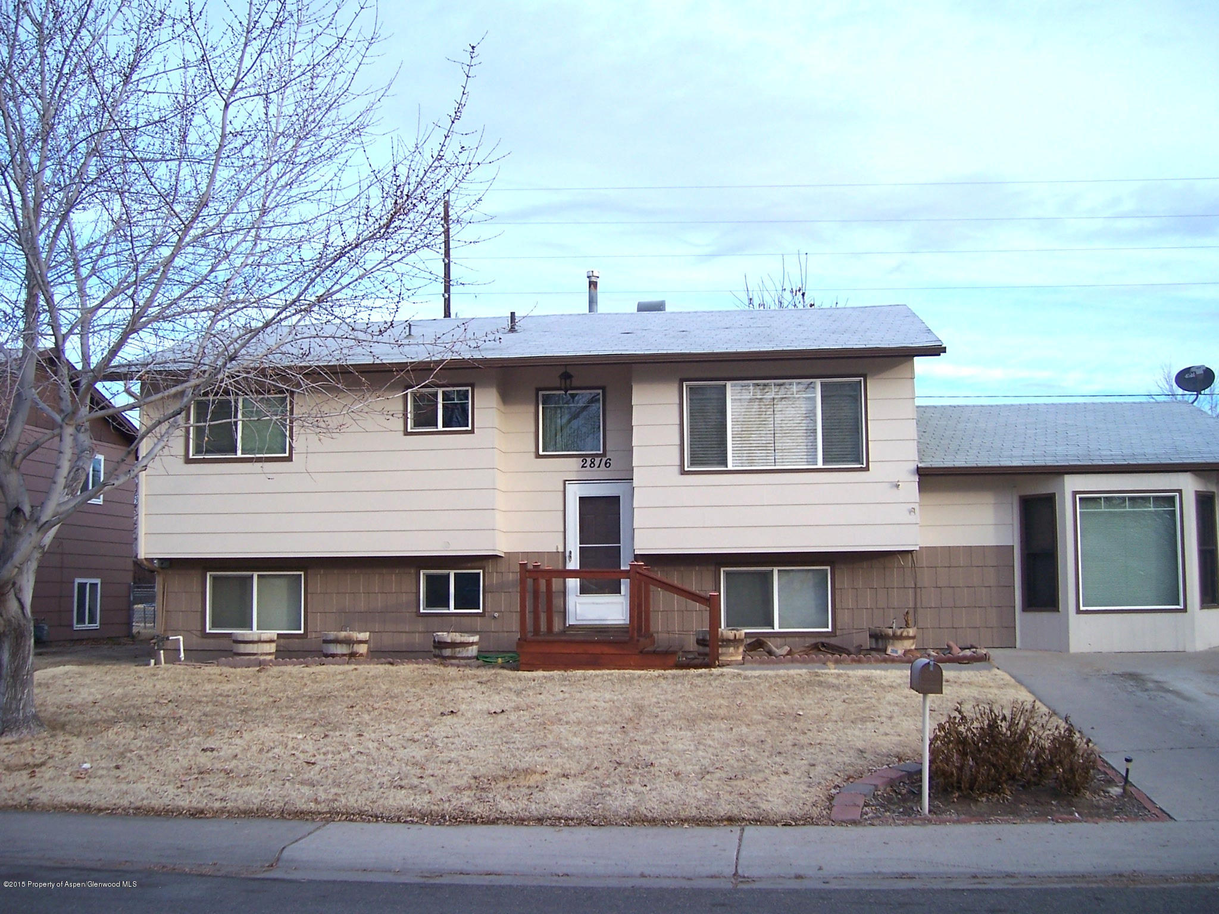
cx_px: 610
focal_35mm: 36
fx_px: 1268
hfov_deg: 51.4
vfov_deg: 39.7
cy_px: 457
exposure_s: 1/350
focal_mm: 6
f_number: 3
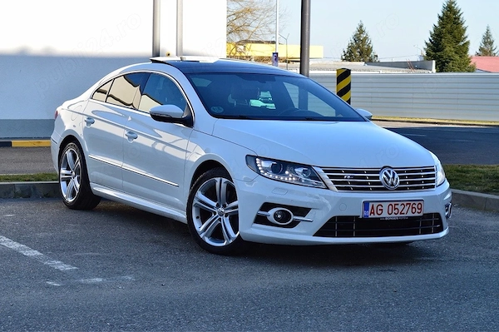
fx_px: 1143
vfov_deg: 16.5
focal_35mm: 82
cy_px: 166
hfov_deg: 24.6
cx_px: 250
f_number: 10
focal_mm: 55
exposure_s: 1/320
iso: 400
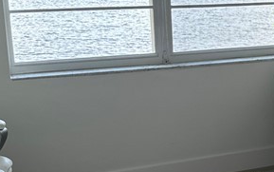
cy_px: 118
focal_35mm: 90
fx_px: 672
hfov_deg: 21.7
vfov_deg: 14.5
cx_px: 310
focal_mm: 6.86
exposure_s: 1/254
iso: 80
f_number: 1.78
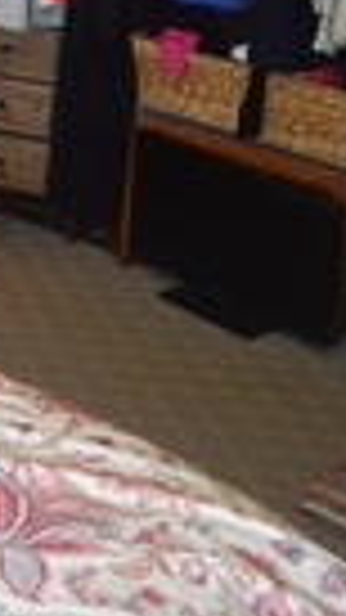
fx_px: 1518
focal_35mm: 93
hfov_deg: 10.9
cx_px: -494
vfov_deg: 21.8
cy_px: -45
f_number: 4
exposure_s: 1/60
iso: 400
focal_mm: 18
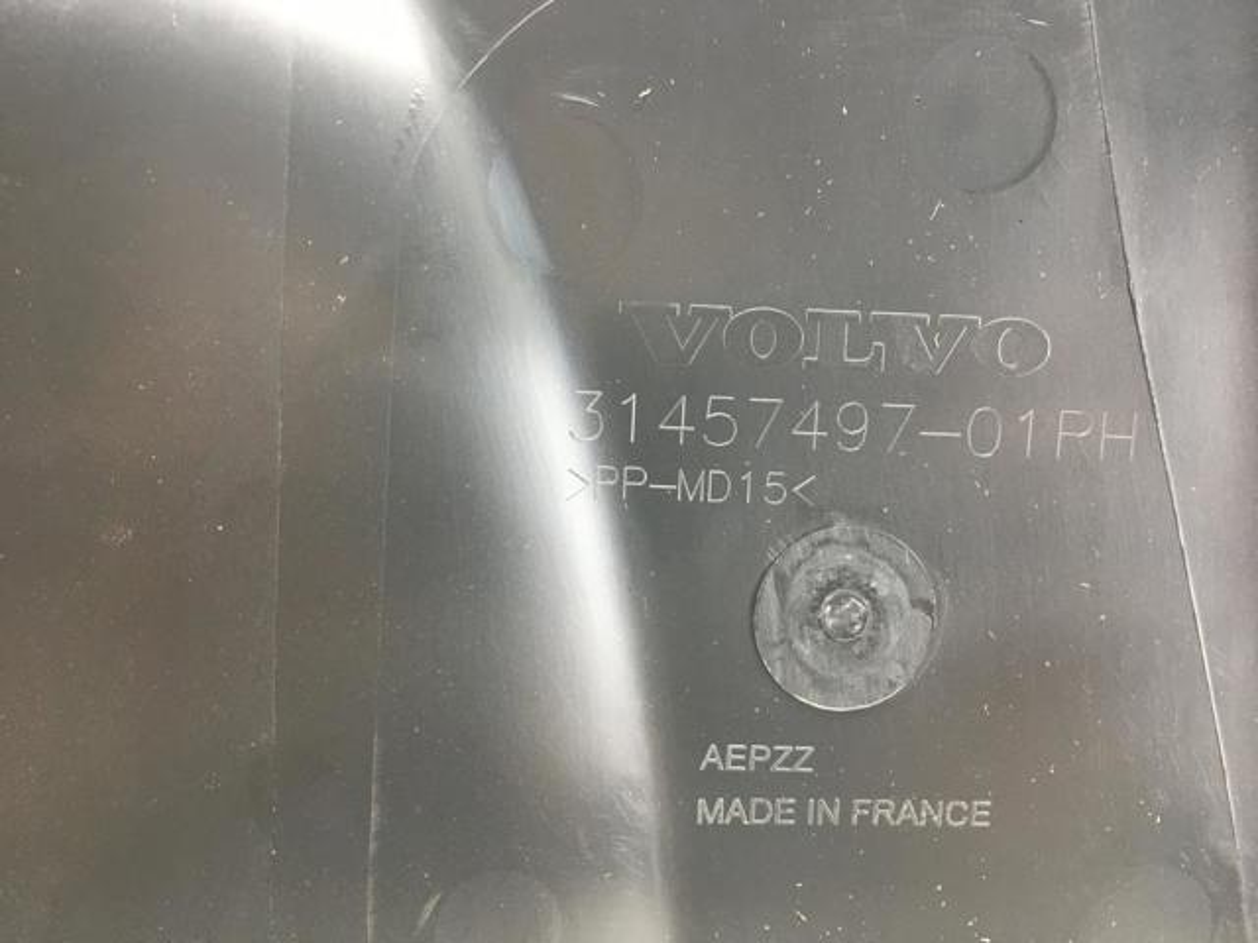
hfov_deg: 61.7
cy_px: 472
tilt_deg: -18.5
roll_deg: -3.1
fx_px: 1054
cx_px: 629
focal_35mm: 29
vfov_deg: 48.2
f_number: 2.2
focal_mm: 4.15
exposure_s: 1/33
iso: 100
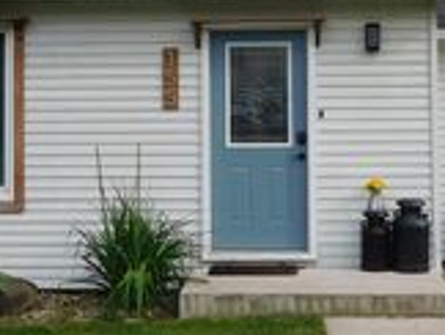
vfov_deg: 19.1
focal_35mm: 77
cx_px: 244
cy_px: 86
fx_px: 991
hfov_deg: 25.3
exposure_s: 1/800
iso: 125
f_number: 3.1
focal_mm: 4.5
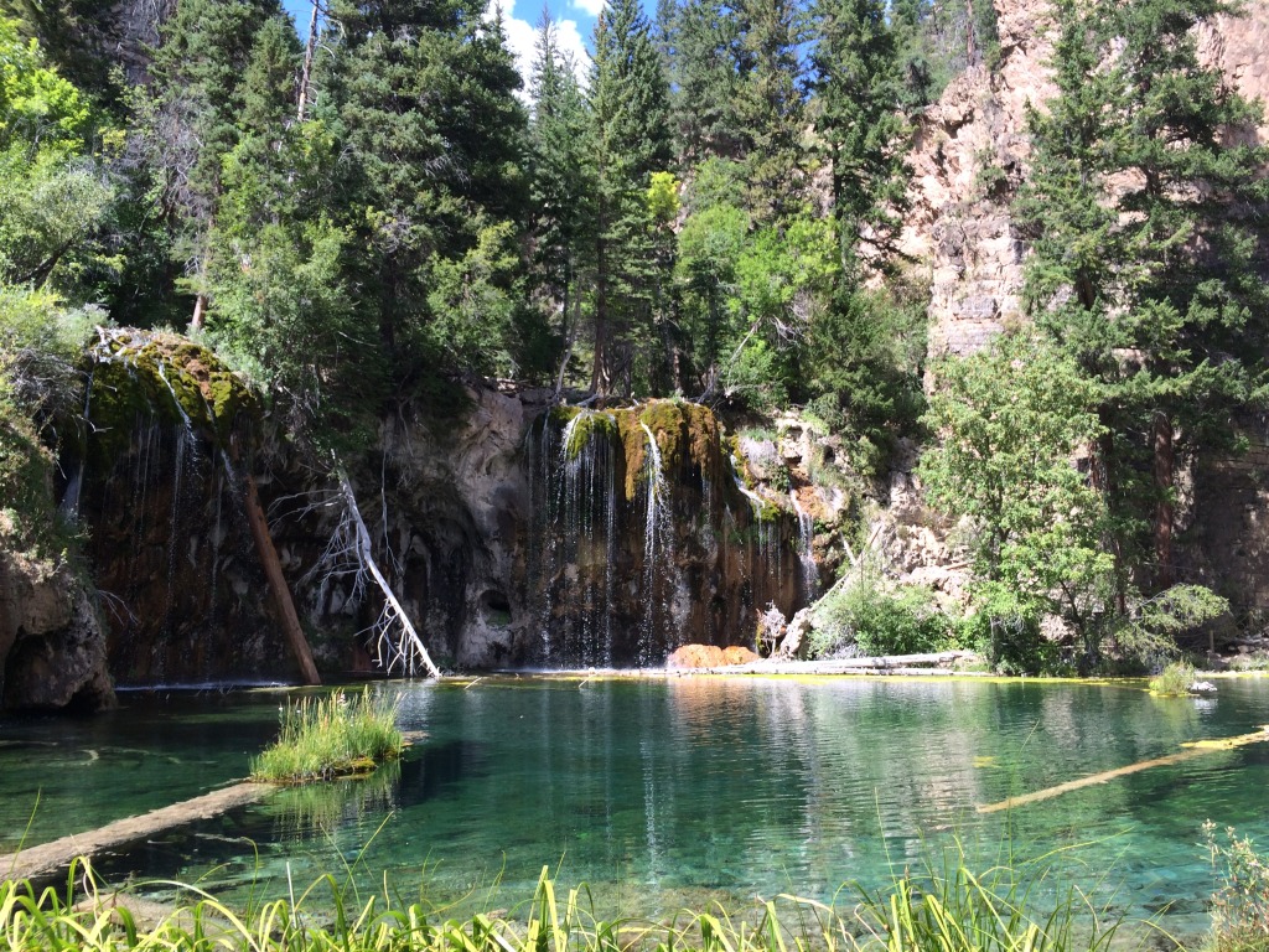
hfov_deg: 61.7
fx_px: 1063
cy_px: 476
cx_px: 634
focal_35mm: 29
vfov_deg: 48.2
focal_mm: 4.15
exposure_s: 1/578
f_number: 2.2
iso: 32
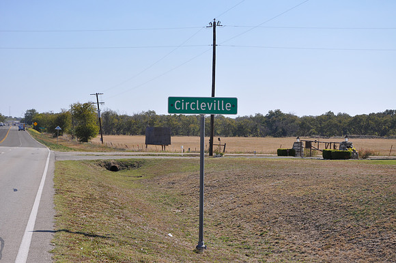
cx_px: 198
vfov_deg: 17.4
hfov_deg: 26.0
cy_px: 132
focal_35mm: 78
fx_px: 857
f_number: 9
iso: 200
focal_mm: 52
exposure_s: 1/320
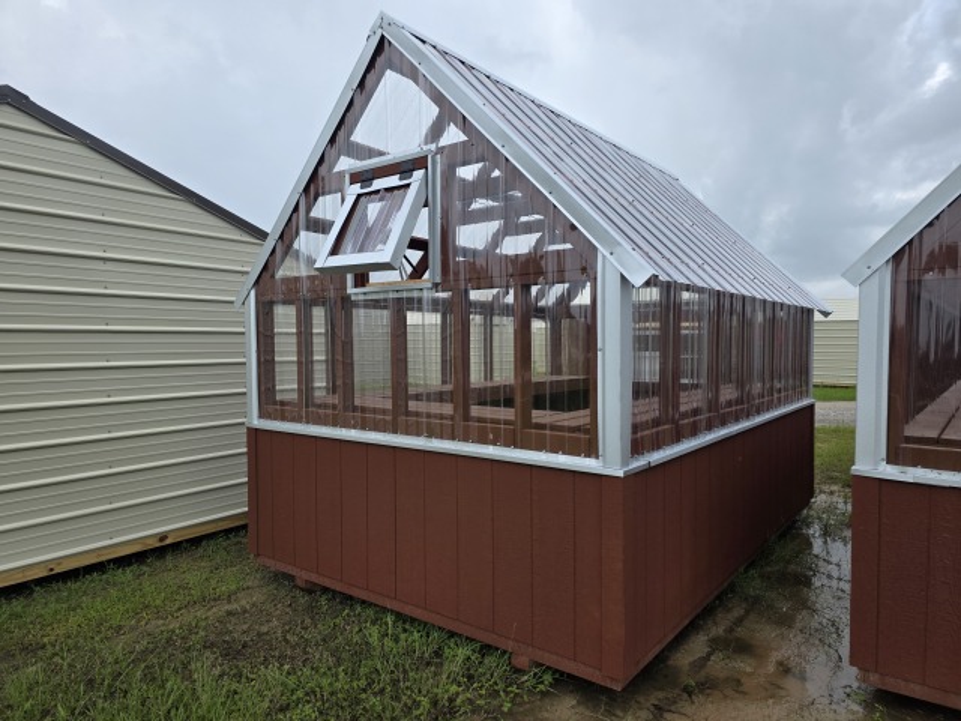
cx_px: 480
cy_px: 360
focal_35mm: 23
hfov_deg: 73.9
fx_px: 639
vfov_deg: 58.9
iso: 80
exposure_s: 1/3211
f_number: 1.7
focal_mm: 6.3
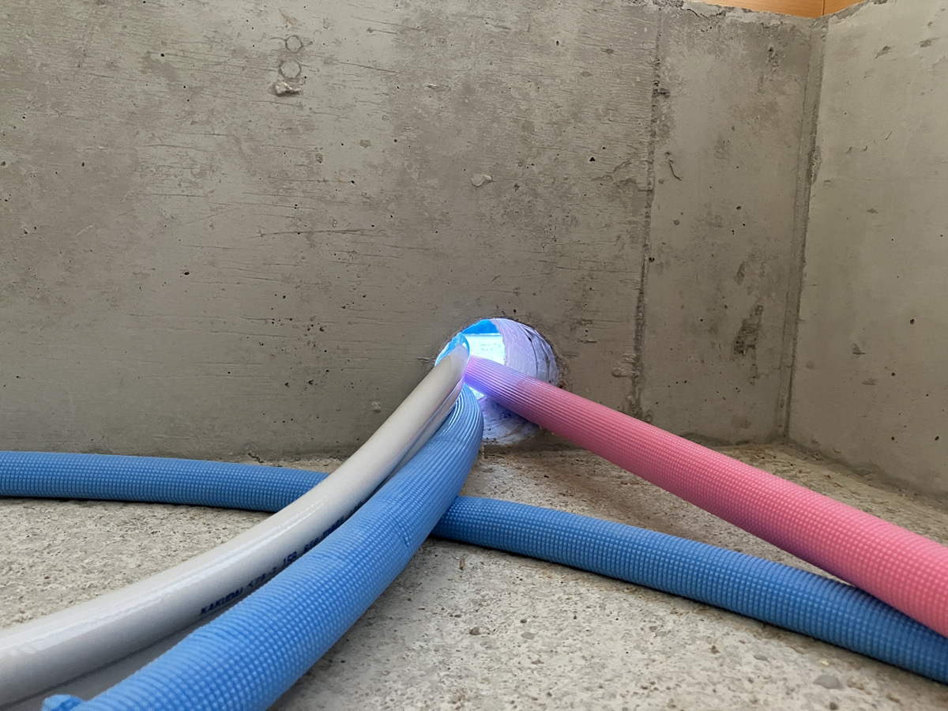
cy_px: 356
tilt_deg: -5.6
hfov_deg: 63.4
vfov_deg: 49.7
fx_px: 767
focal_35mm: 28
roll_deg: -2.9
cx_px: 474
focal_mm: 3.99
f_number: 1.8
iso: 400
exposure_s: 1/40
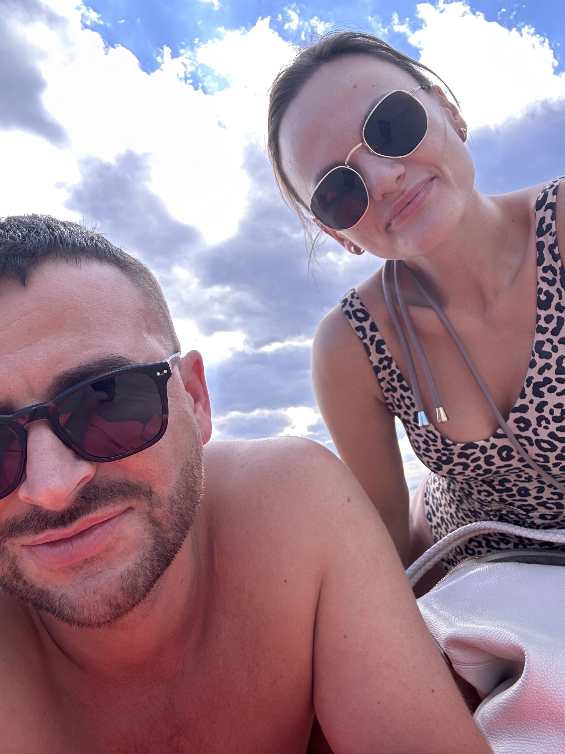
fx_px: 653
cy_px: 377
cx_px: 282
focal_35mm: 30
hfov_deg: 46.8
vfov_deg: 60.0
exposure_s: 1/208
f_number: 1.9
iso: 25
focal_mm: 2.69
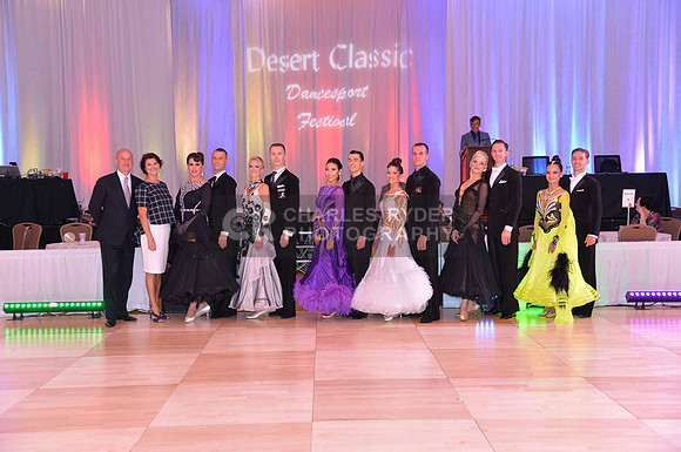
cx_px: 340
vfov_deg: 33.3
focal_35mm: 40
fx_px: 756
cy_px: 226
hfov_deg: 48.5
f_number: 4
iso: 2000
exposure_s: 1/250
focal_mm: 40
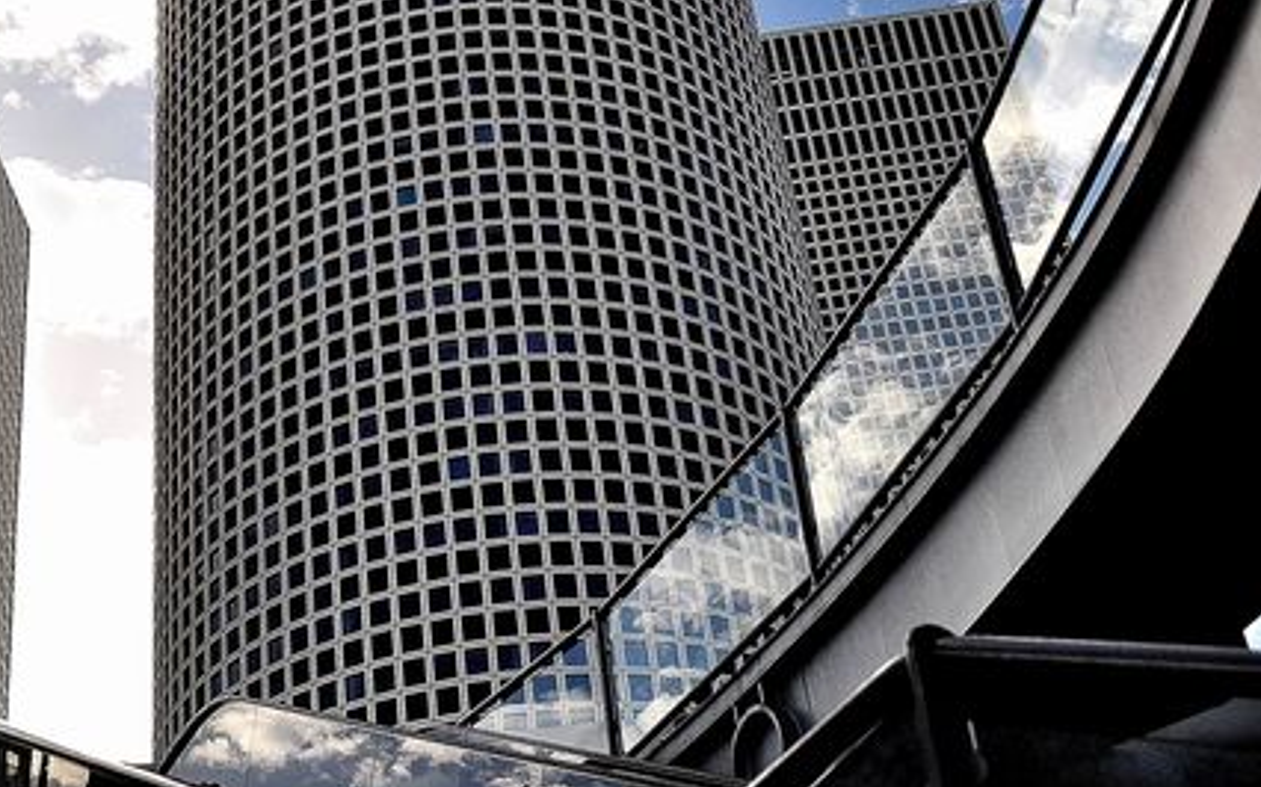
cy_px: -1
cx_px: 343
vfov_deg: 17.9
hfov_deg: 28.6
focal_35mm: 71
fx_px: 2439
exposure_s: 1/2500
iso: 200
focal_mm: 22
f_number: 5
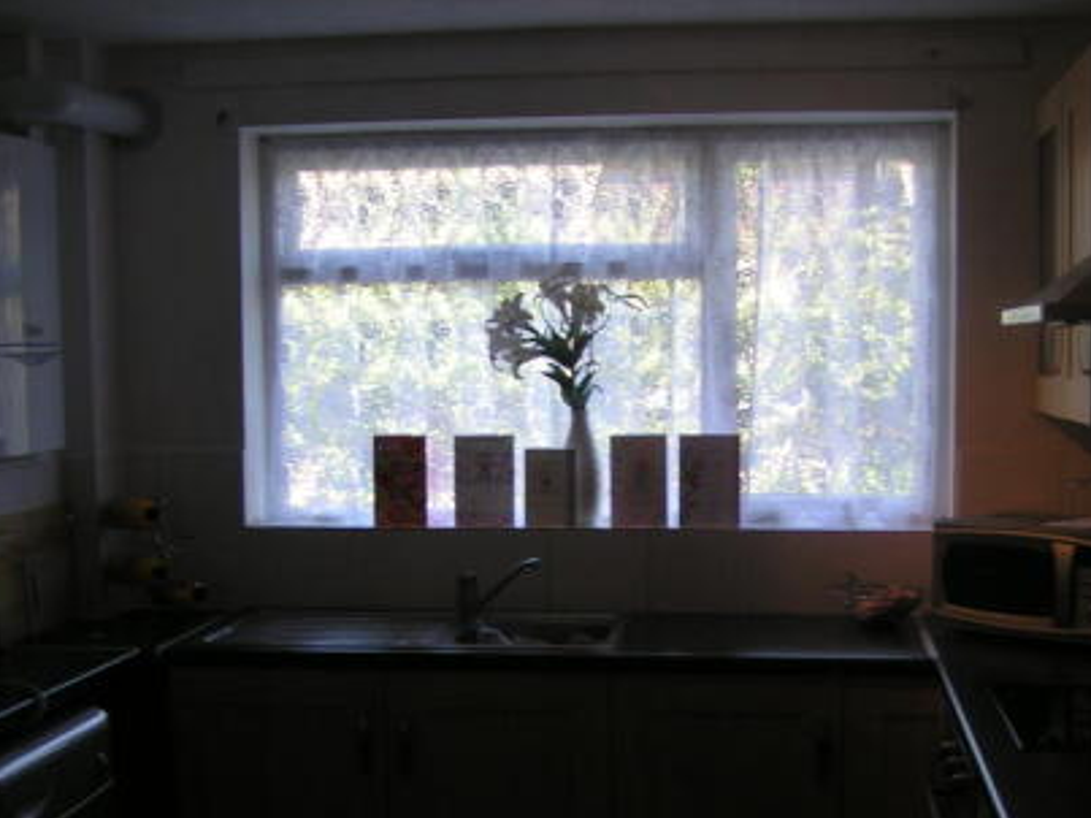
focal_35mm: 55
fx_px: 1733
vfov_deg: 26.3
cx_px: 594
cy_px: 586
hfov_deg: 34.9
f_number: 3.5
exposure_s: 1/80
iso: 50
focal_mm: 5.8
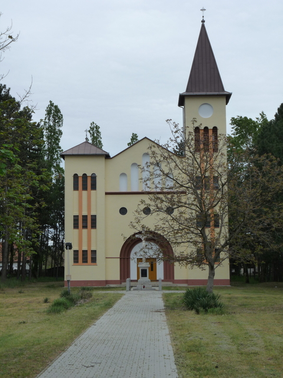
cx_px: 142
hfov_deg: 21.0
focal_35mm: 70
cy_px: 189
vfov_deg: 27.8
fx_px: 763
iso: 160
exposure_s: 1/320
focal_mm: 12.4
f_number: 5.6
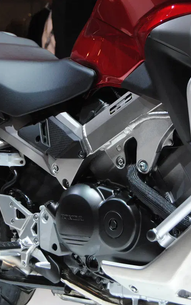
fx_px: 864
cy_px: 152
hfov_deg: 12.6
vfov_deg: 20.0
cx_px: 62
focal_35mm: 104
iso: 800
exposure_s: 1/200
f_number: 5.3
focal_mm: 45
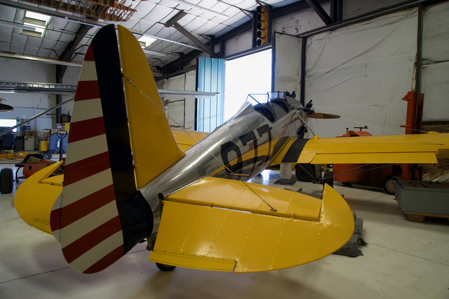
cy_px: 150
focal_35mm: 24
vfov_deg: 53.1
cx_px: 224
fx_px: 299
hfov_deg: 73.7
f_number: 4
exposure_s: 1/60
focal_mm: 24
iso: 200
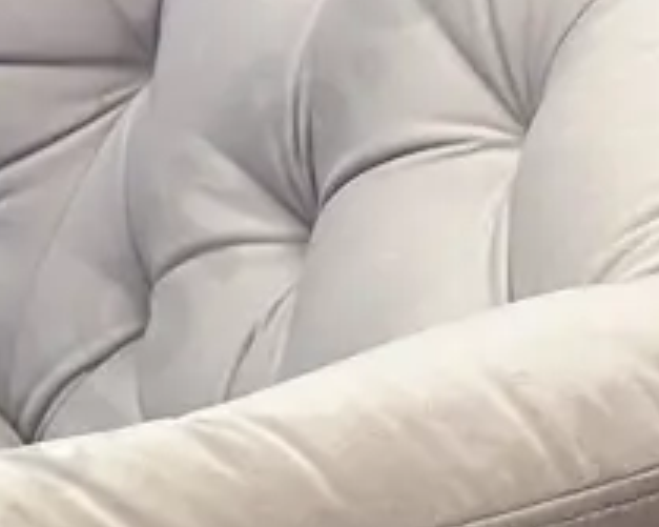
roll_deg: -0.6
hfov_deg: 15.6
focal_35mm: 115
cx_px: -284
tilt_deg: -43.4
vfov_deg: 12.5
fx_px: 2242
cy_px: 868
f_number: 1.78
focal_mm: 6.86
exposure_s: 1/100
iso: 200
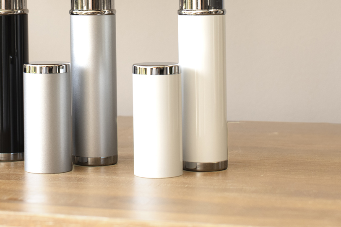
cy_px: -48
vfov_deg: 11.0
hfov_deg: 16.6
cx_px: 96
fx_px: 1166
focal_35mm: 123
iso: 400
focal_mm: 50
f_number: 6.3
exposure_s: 1/50
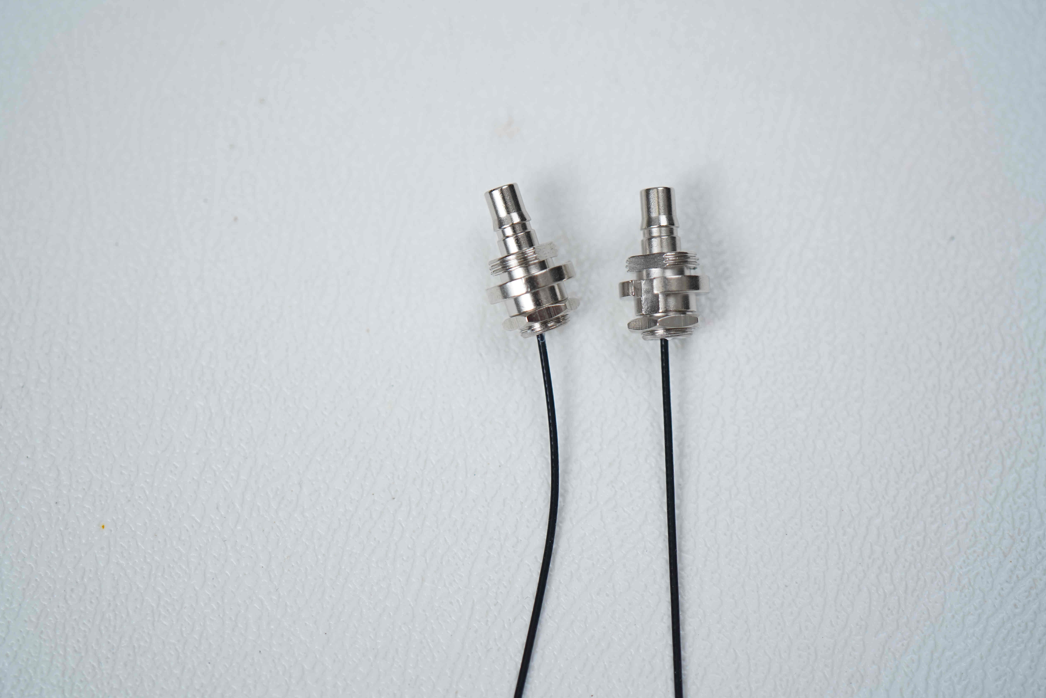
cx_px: 531
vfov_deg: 26.5
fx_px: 1482
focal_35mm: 51
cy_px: 356
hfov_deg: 38.9
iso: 400
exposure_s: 1/125
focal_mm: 50
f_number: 2.8
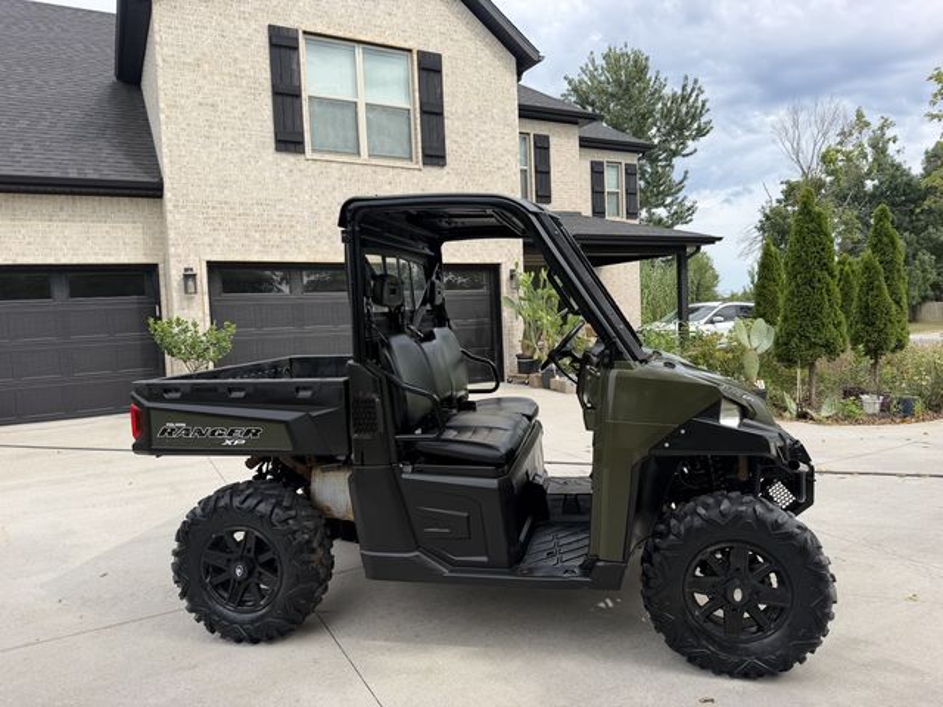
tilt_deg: -2.9
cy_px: 354
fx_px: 654
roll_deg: +3.4
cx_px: 472
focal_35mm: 24
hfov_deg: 71.6
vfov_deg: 56.8
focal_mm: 6.76
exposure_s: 1/2445
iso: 80
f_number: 1.78
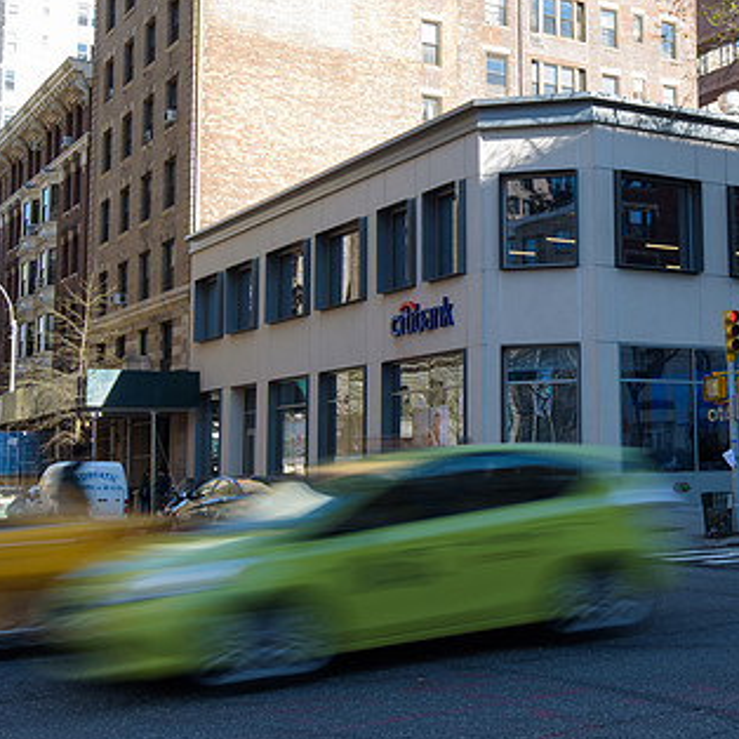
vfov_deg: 31.0
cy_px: 295
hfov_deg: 30.4
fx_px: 1328
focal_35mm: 55
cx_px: 581
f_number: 16
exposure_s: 1/6
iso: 50
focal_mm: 35
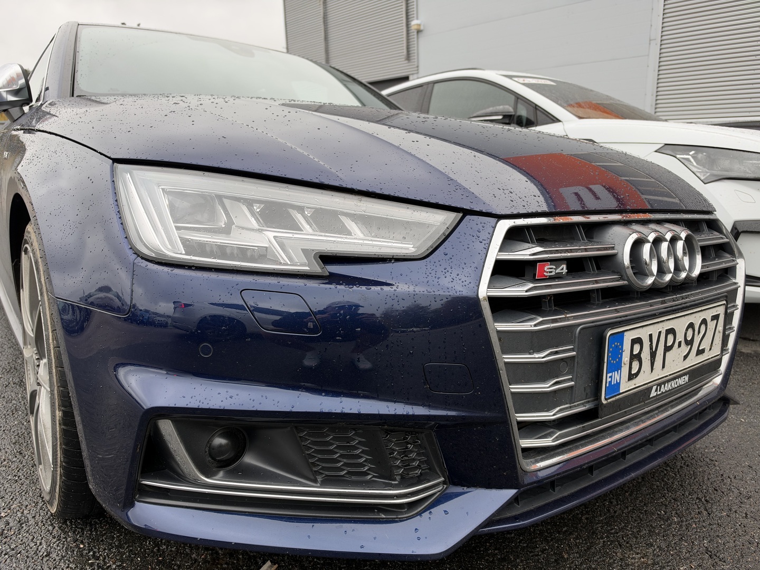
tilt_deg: -14.3
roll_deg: +2.2
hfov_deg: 71.6
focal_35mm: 24
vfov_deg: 56.8
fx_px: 527
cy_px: 285
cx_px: 380
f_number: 1.8
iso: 50
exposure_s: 1/142
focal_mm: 6.93
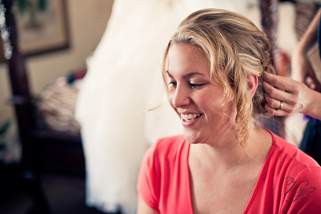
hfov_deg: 39.6
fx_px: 446
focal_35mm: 50
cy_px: 107
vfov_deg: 27.0
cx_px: 160
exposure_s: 1/400
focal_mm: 50
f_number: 2.2
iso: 800
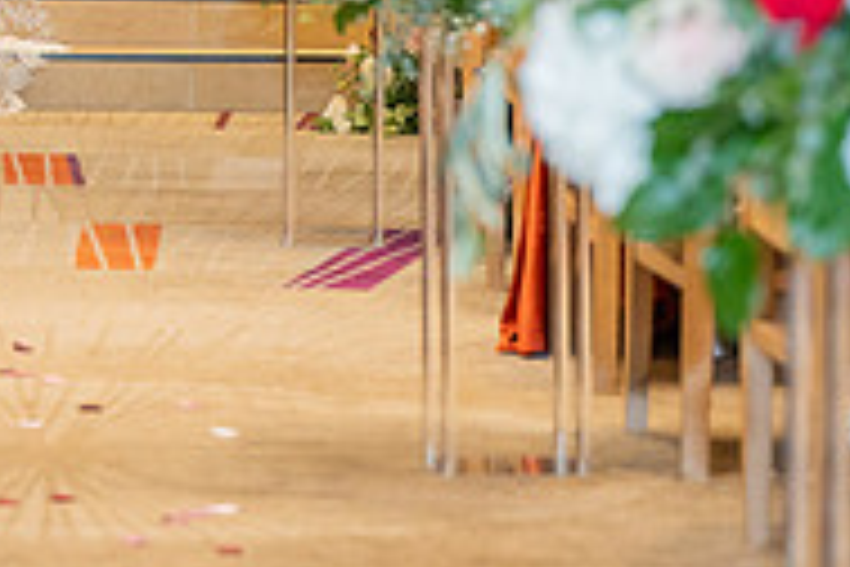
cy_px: -286
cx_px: -234
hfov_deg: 9.4
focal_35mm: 215
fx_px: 5076
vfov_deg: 6.3
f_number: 3.2
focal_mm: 70
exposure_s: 1/160
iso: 1250
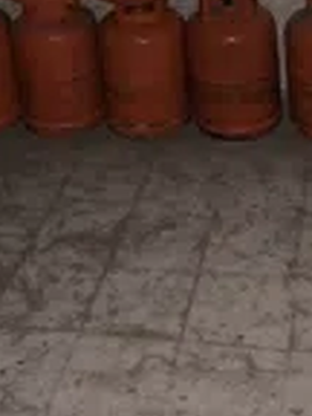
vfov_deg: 25.7
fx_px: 865
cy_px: 0
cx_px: 159
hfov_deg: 20.4
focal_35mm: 72
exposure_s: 1/4
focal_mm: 4.25
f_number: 1.8
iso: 400
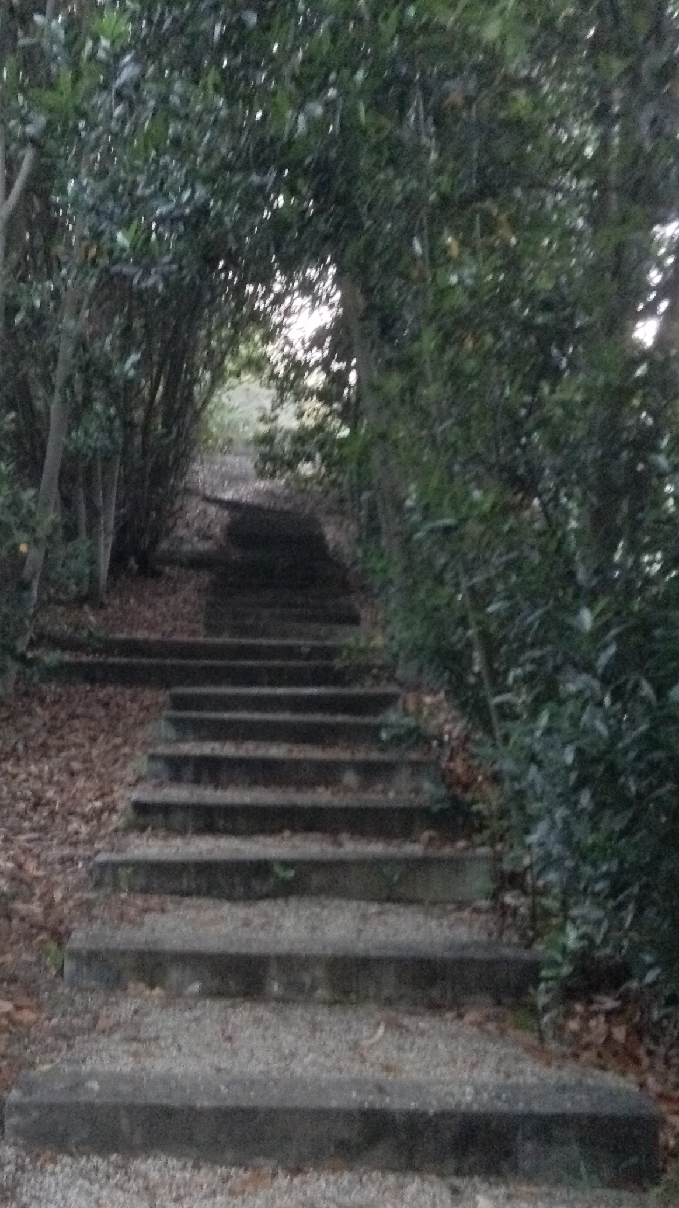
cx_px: 253
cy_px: 626
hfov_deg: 26.4
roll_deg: +0.4
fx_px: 1441
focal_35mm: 45
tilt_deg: -1.3
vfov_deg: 45.5
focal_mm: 3.3
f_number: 2.4
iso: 640
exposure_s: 1/17
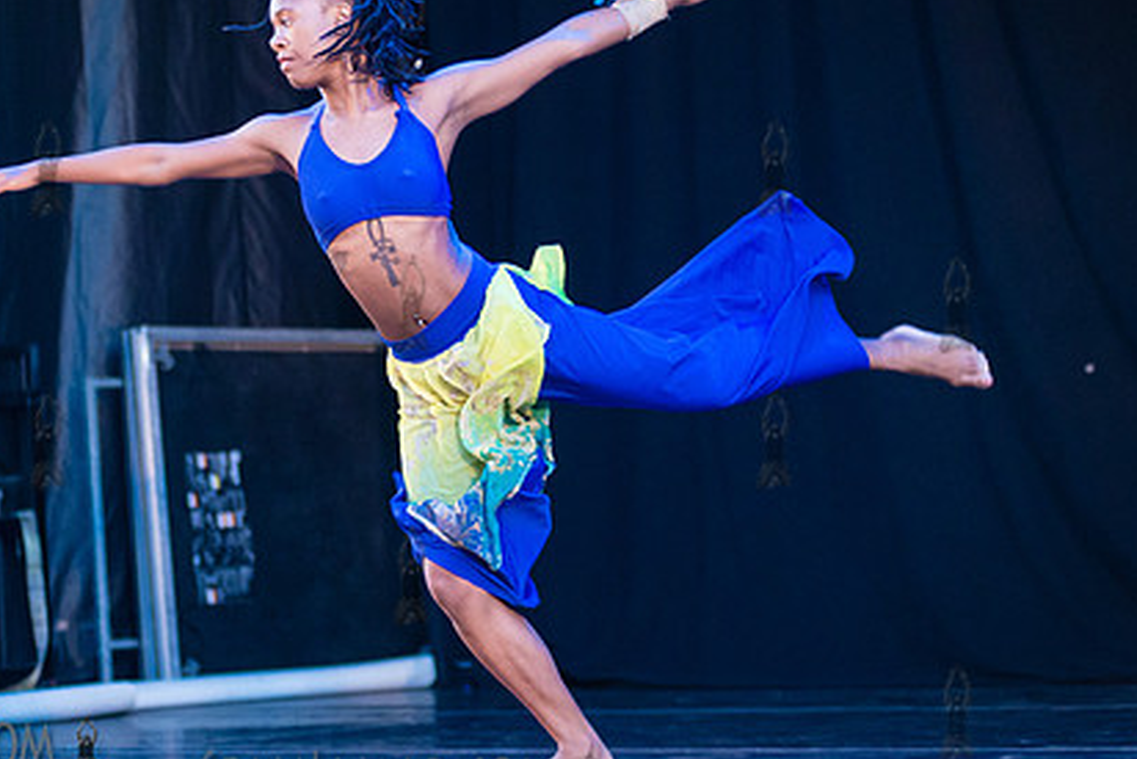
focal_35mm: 120
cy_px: 279
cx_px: 460
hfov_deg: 17.0
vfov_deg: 11.4
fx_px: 3791
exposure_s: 1/320
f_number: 2.8
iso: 4000
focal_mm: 80
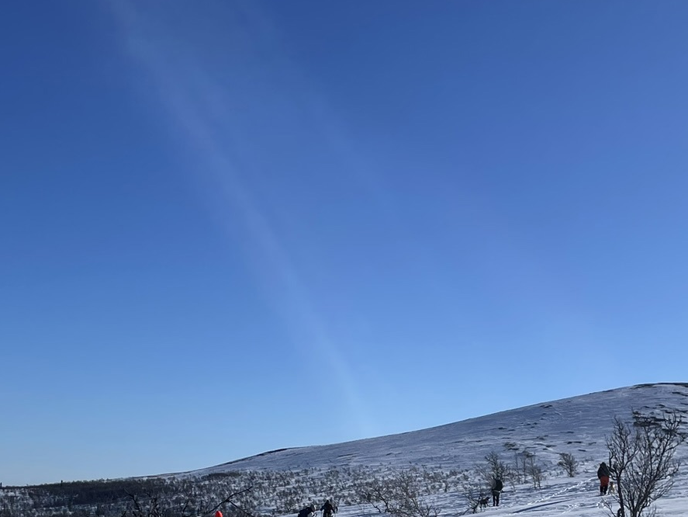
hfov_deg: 32.1
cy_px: 511
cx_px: 396
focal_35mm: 60
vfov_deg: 23.5
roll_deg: -3.7
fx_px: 1193
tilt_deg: +1.3
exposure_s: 1/9804
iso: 32
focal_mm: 4.2
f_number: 1.6
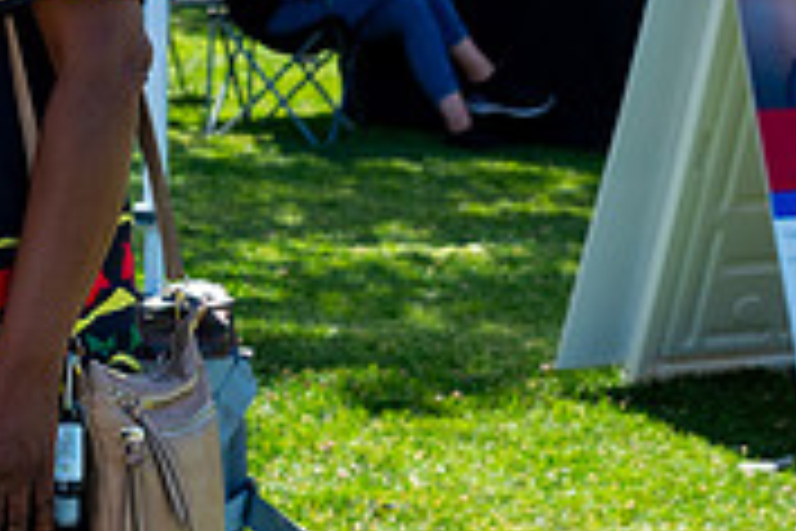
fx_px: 3471
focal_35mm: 157
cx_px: -162
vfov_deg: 8.6
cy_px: -164
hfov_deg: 12.8
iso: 320
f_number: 5.6
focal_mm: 48
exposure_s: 1/1000
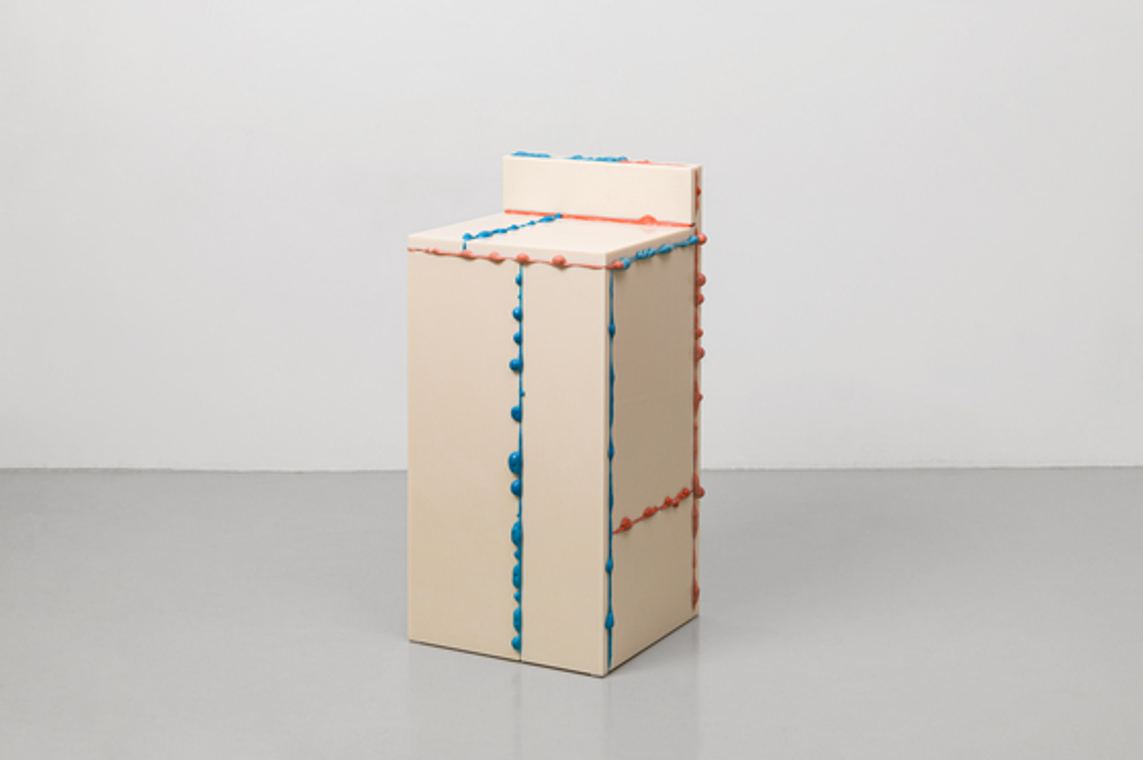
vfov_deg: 19.4
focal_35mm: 70
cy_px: 380
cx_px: 572
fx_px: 2221
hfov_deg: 28.9
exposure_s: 1/125
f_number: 13
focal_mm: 70
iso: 100
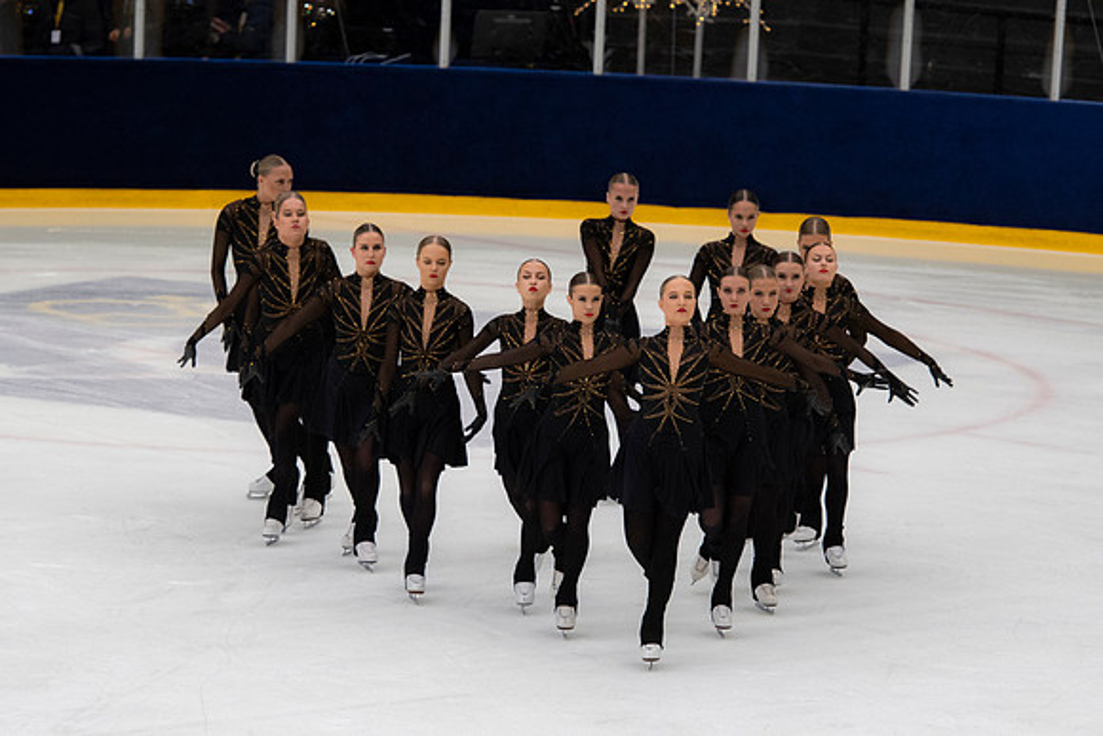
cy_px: 368
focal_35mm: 232
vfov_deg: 5.9
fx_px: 7125
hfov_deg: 8.9
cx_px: 552
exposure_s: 1/320
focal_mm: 155
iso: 1250
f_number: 5.6
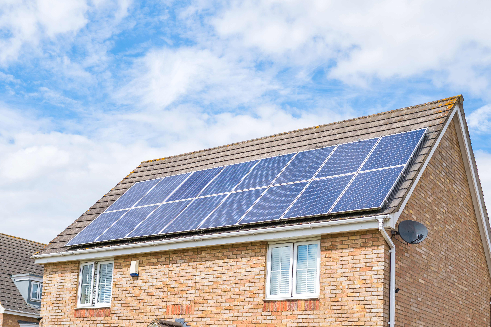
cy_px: 164
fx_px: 477
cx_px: 246
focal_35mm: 35
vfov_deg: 37.8
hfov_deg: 54.5
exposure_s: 1/1600
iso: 100
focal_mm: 35
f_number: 3.5
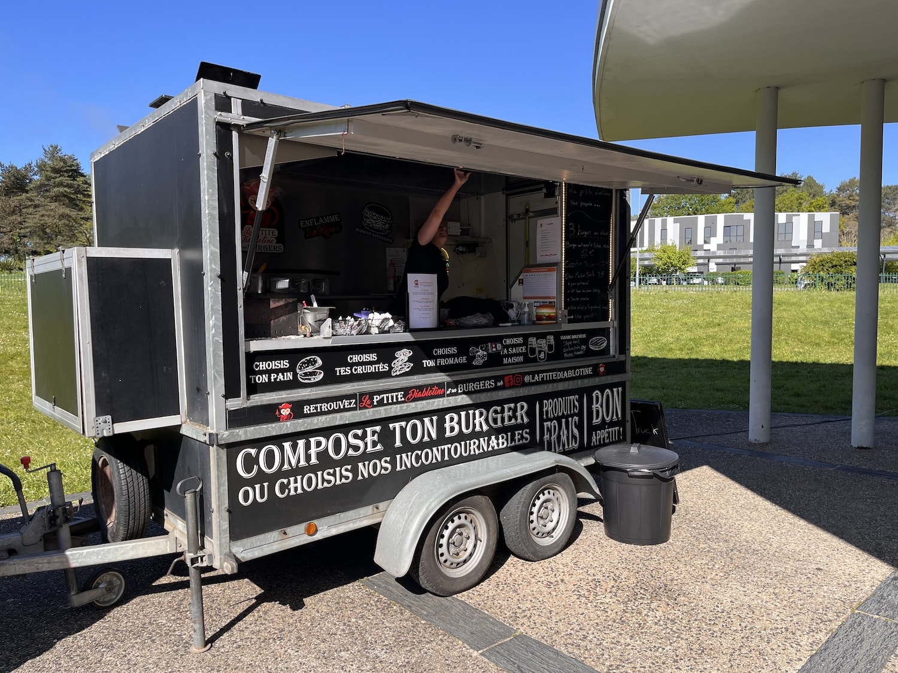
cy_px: 336
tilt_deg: -2.3
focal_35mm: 26
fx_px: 674
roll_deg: +0.3
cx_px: 449
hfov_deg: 67.3
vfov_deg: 53.1
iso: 50
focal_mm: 5.1
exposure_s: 1/1721
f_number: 1.6
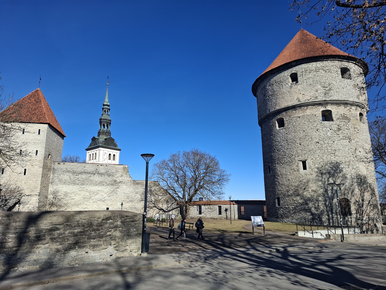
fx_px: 256
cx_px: 193
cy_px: 145
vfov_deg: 58.9
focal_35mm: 23
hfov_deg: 73.9
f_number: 1.8
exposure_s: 1/1678
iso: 50
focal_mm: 5.54
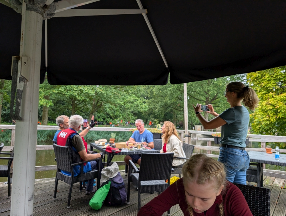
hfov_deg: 71.5
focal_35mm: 24
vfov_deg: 56.9
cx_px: 143
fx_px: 199
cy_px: 108
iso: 23
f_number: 1.68
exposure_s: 1/782
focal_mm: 6.9
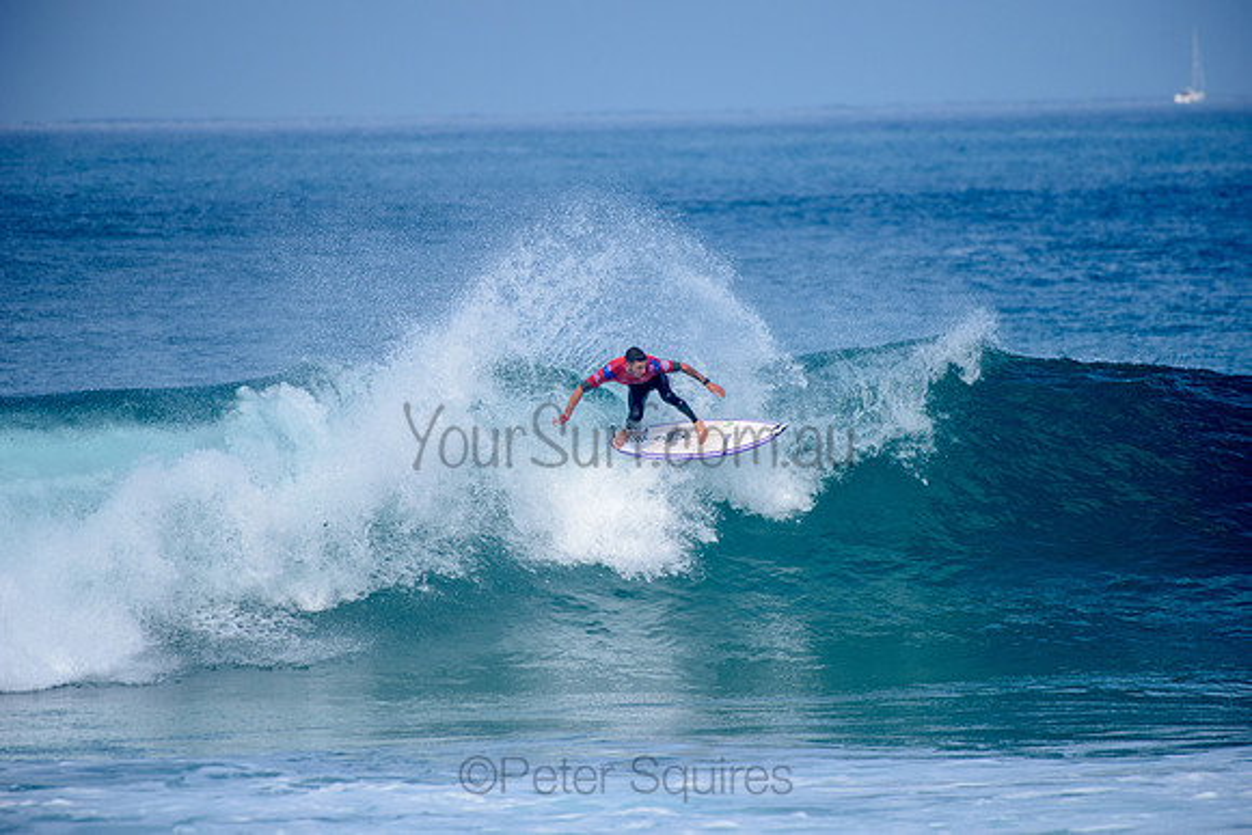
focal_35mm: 500
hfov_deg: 4.1
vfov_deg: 2.8
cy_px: 418
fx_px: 17396
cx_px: 626
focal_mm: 500
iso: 200
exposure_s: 1/2000
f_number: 5.6
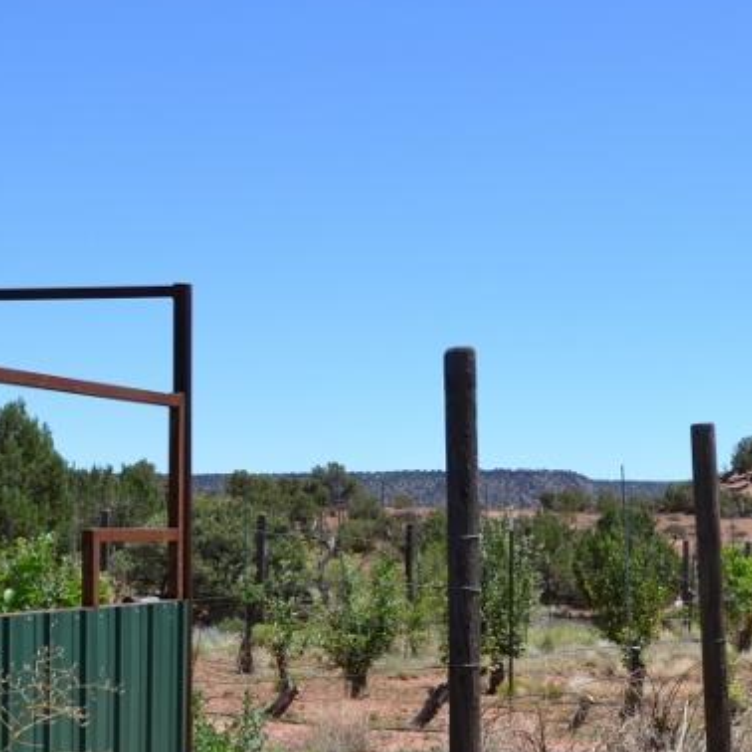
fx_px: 2040
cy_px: 496
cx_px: 593
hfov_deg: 20.7
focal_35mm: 83
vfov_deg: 20.8
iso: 100
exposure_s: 1/250
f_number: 8
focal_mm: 24
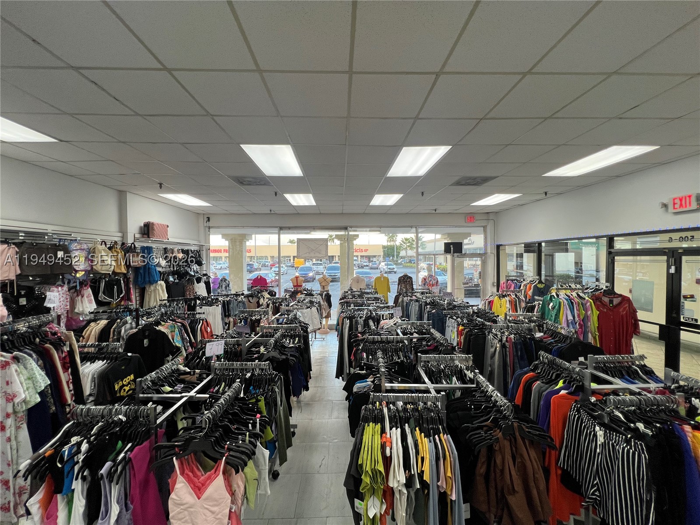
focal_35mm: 13
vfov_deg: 89.9
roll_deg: +0.7
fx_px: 263
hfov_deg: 106.2
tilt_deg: -1.4
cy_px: 262
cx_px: 350
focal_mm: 1.57
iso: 64
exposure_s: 1/120
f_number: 1.8
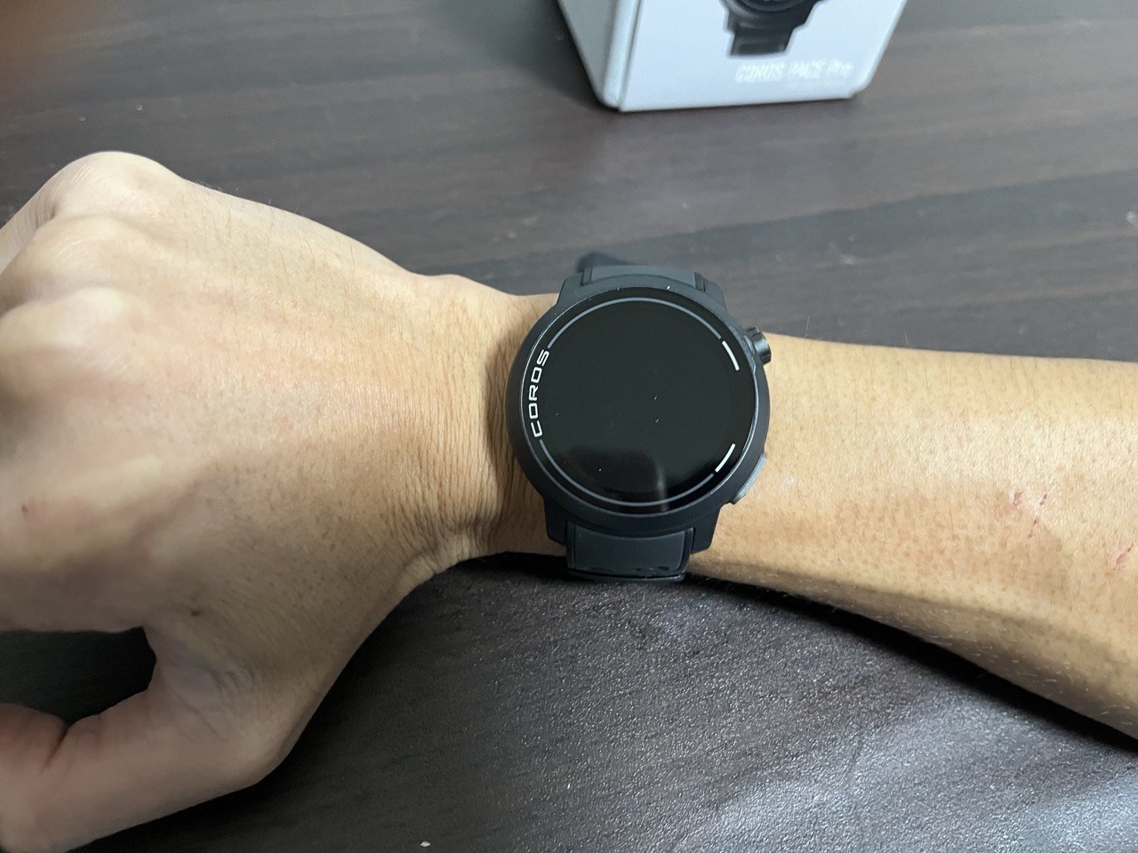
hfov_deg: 67.3
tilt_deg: -55.2
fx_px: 855
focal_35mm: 26
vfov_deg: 53.1
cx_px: 569
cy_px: 426
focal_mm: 5.1
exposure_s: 1/60
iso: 500
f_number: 1.6
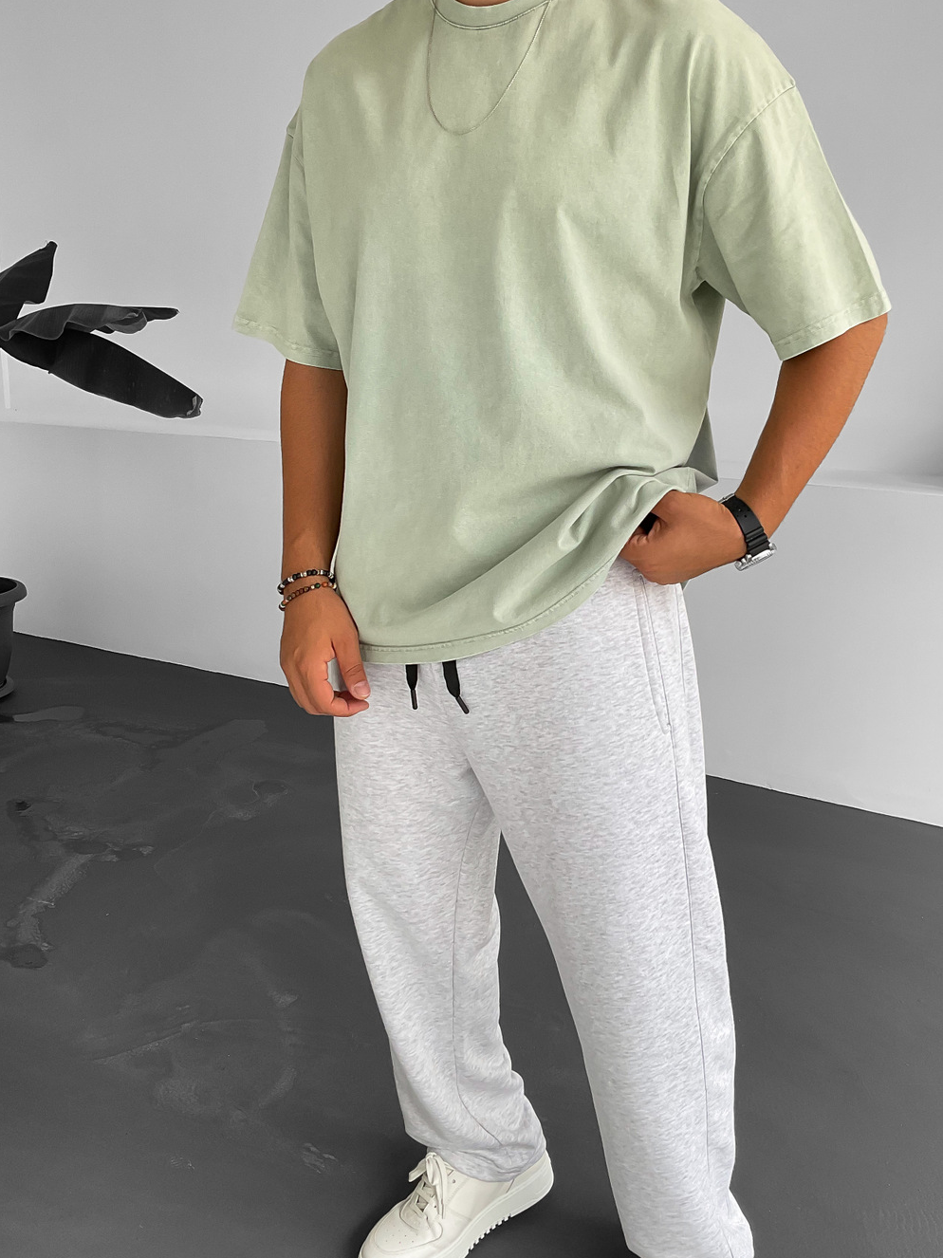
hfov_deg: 40.6
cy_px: 582
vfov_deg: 52.6
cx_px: 519
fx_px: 1272
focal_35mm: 35
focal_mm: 3
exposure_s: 1/120
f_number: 1.8
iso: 40
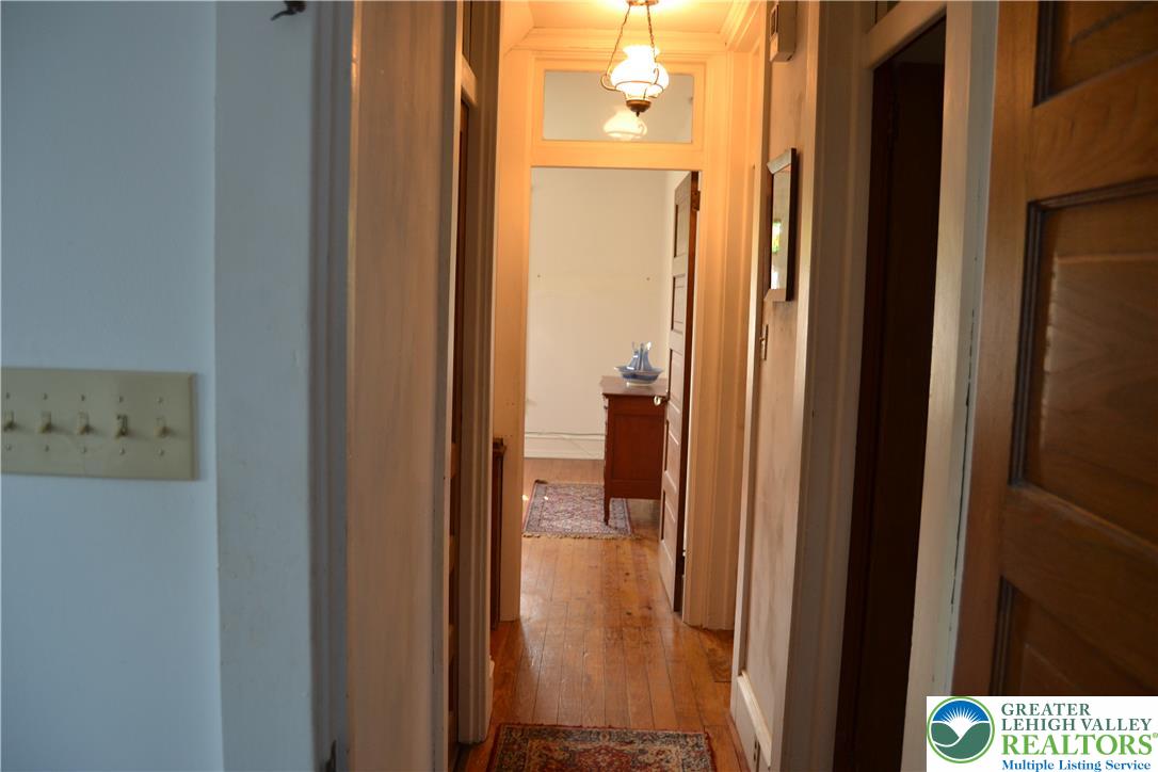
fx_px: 868
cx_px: 579
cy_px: 386
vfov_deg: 47.9
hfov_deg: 67.4
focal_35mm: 27
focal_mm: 18
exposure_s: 1/60
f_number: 3.5
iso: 500
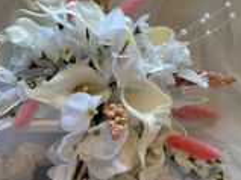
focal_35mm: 121
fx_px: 842
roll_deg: -3.0
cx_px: 124
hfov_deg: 16.3
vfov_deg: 12.2
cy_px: 127
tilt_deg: -37.6
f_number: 1.78
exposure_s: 1/120
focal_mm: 6.76
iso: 100
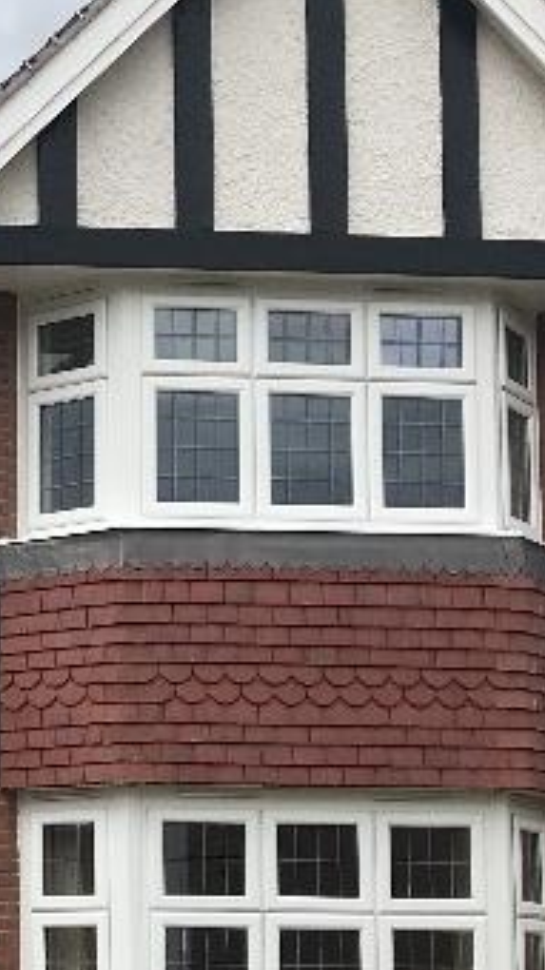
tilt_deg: +5.9
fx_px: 2366
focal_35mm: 92
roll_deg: -0.9
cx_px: -357
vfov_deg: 22.8
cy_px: 787
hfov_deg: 12.3
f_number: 1.8
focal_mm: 3.99
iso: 20
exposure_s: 1/1473
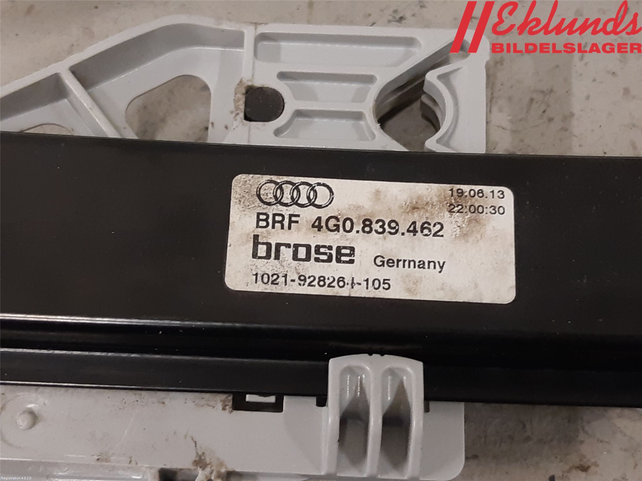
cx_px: 321
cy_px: 240
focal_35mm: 26
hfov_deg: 67.3
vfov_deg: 53.1
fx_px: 482
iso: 160
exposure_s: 1/50
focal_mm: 3.93
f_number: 1.7
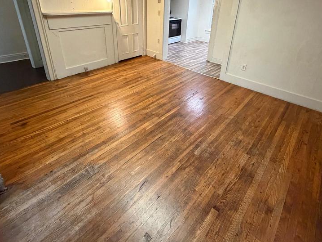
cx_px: 168
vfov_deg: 64.2
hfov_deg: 81.7
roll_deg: -3.0
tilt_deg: -24.4
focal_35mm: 20
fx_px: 186
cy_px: 79
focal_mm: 2.22
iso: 640
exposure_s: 1/60
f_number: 2.2
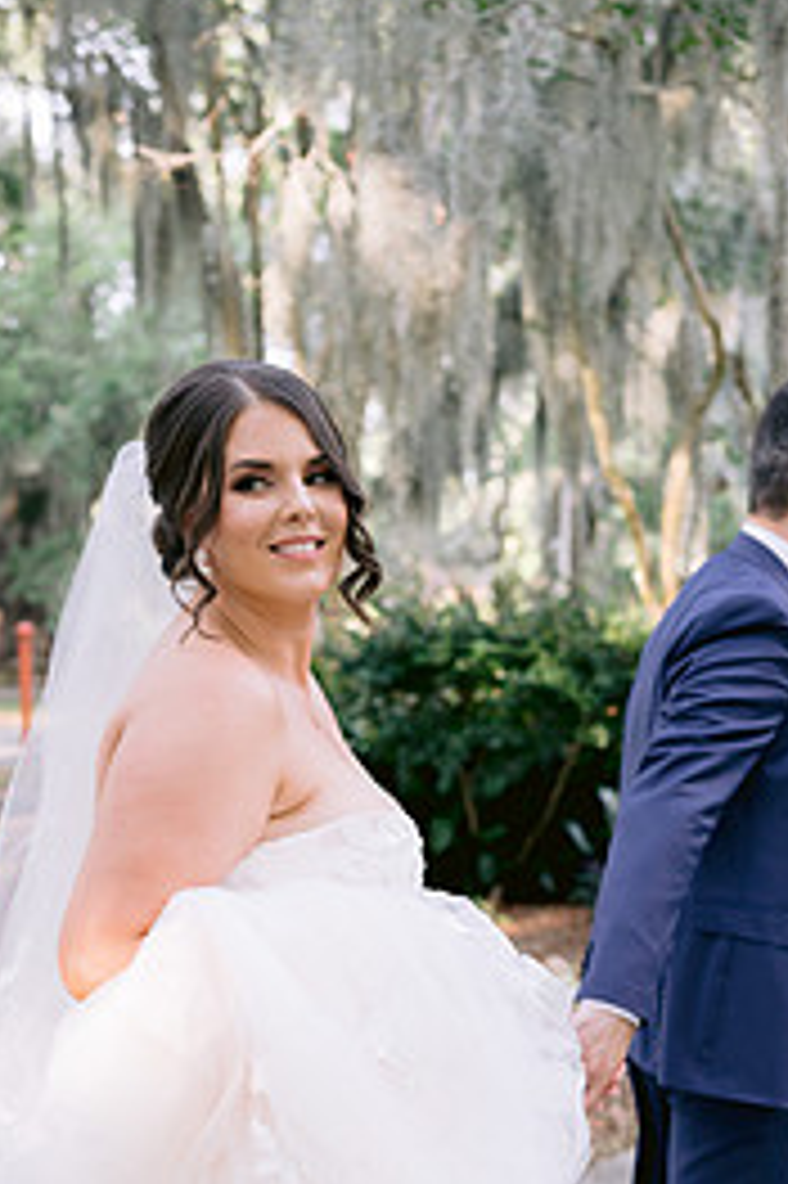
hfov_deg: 22.6
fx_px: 1972
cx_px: 477
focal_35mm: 60
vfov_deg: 32.7
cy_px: 914
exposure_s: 1/250
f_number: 2.8
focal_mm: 35
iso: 250
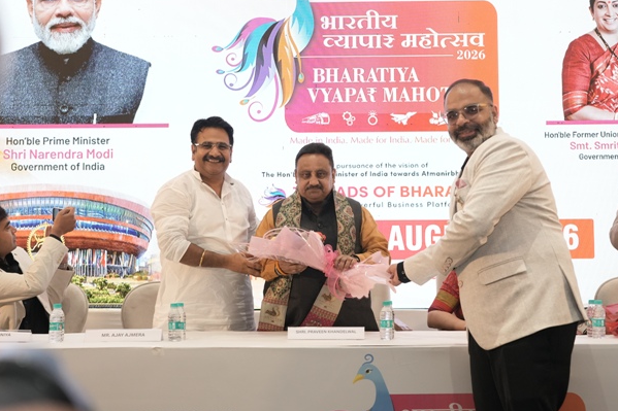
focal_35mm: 55
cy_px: 176
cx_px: 318
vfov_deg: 24.6
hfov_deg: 36.3
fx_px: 944
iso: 3200
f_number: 5
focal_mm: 47
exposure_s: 1/250
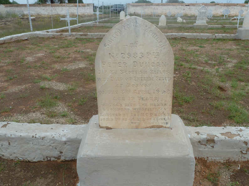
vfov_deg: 48.2
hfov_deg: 61.7
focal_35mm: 29
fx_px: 209
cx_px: 124
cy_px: 93
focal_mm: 4.7
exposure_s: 1/200
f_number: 6.3
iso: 80
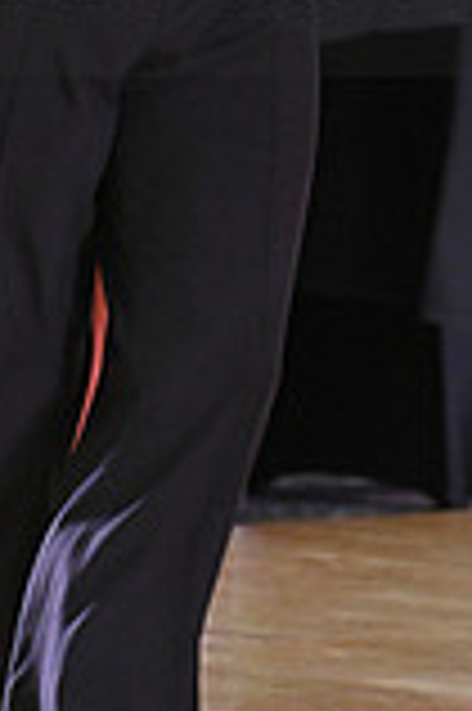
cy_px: -72
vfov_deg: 2.8
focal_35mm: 736
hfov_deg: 1.9
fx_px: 14505
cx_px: 420
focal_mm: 200
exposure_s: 1/320
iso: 3200
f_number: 5
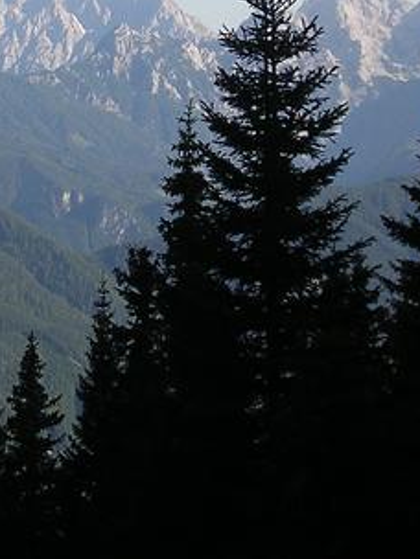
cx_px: 85
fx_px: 2588
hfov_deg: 9.3
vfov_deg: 12.2
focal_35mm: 160
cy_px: 26
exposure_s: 1/422
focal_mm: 11.6
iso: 100
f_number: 3.9
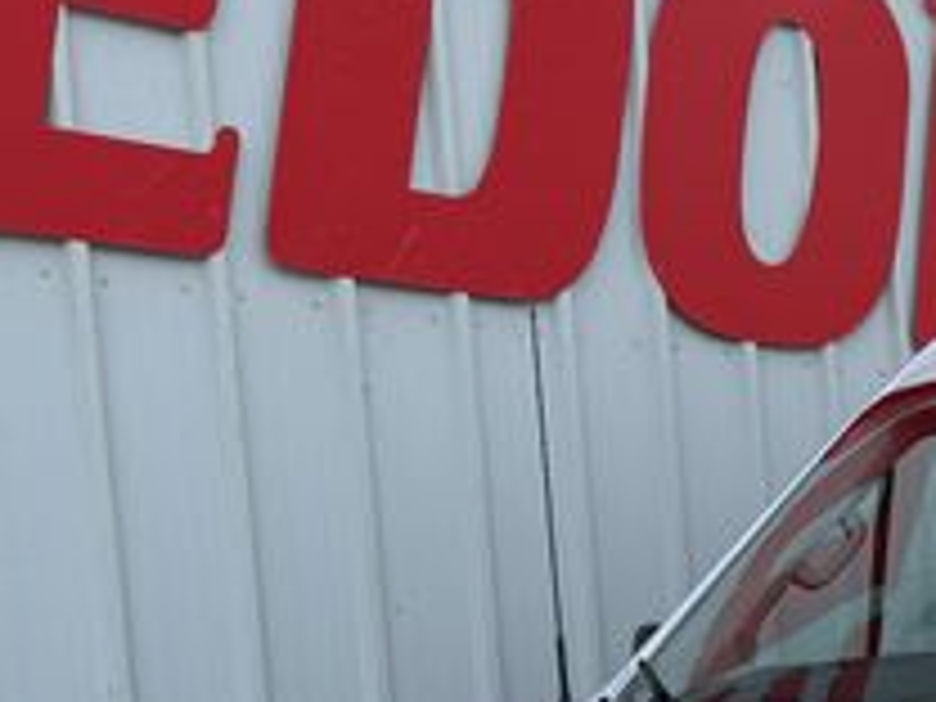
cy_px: 837
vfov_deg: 18.8
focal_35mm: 74
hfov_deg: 23.0
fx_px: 2001
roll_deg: +4.1
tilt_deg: -3.4
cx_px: 1260
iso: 80
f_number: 1.78
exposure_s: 1/4673
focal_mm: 6.76
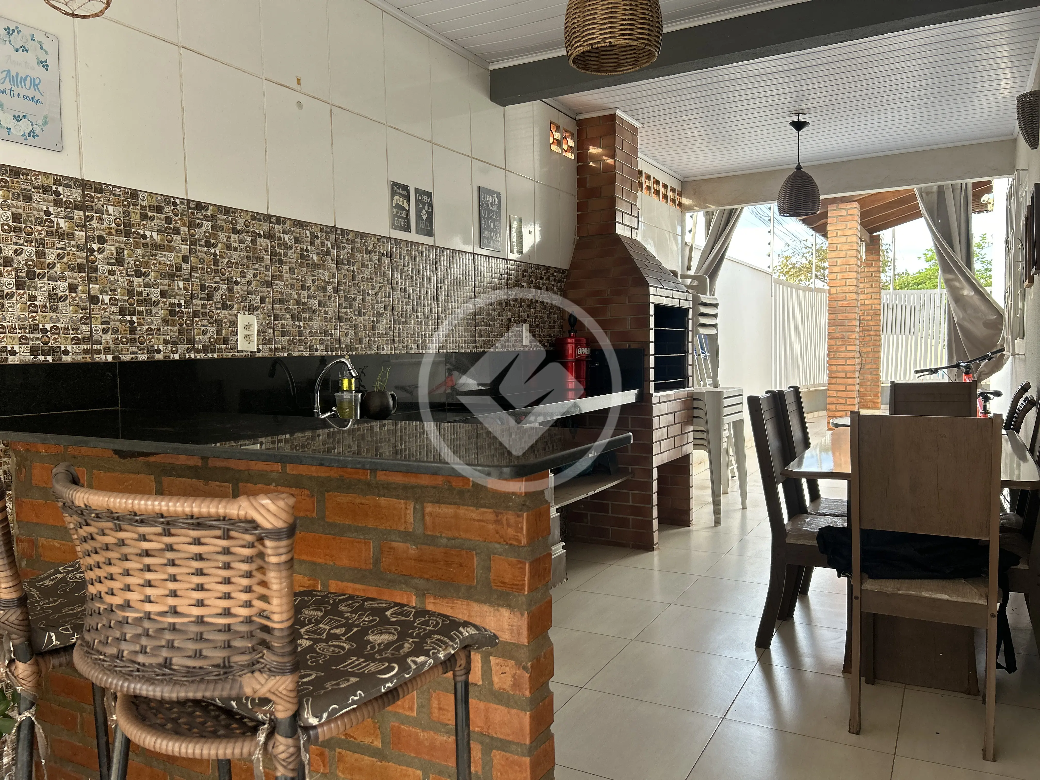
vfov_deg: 53.1
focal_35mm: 26
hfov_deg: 67.3
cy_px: 390
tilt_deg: -3.3
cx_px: 520
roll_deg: +1.4
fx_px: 781
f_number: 1.5
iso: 80
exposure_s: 1/121
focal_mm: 5.7
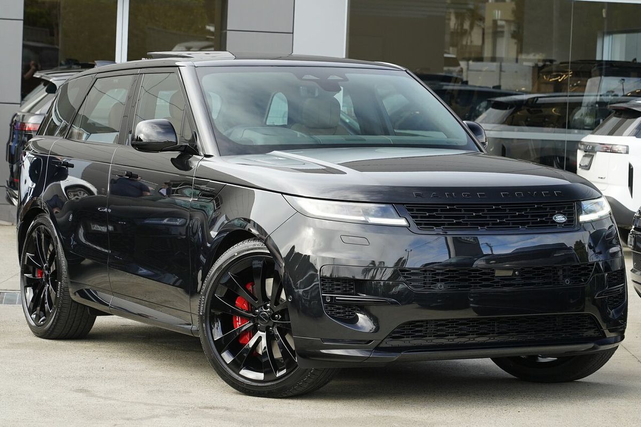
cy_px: 214
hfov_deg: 19.5
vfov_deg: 13.0
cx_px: 320
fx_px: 1869
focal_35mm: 105
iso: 1000
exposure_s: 1/250
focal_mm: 105
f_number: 7.1
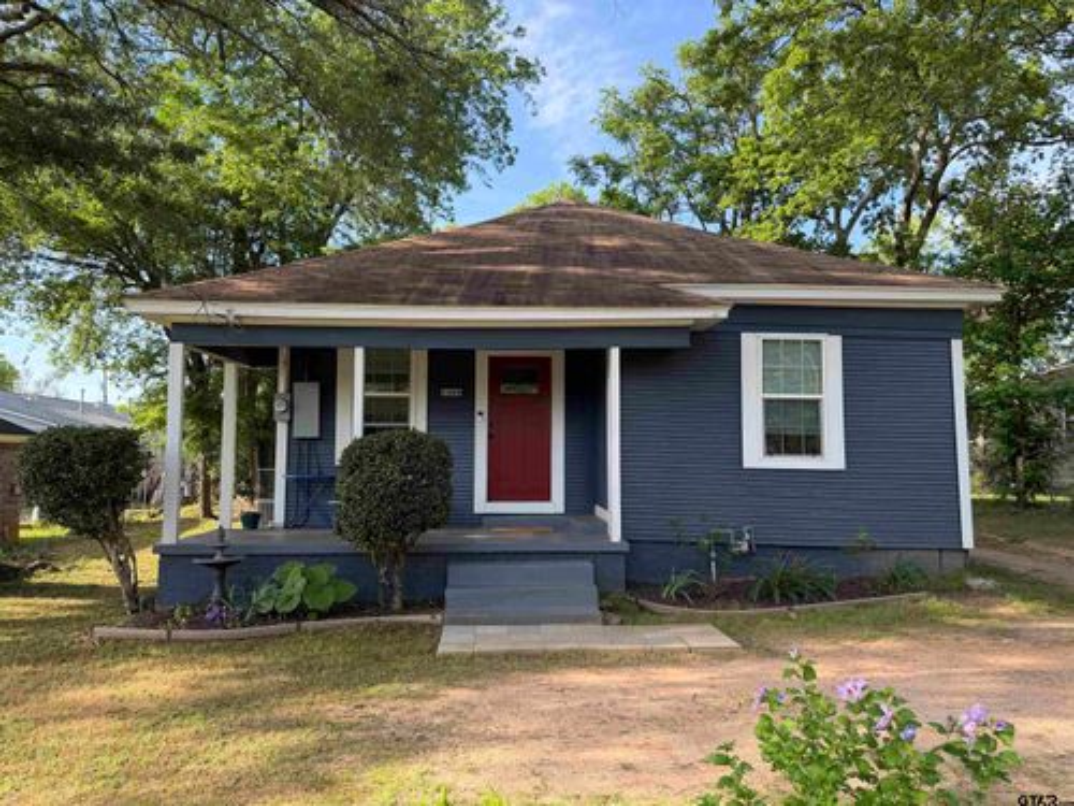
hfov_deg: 71.6
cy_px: 403
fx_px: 745
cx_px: 537
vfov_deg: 56.8
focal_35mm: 24
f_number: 1.78
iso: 100
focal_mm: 6.76
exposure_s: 1/813
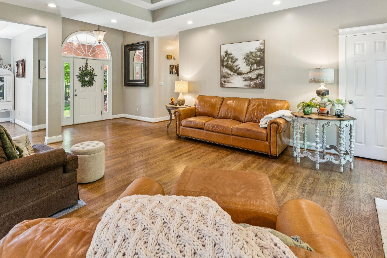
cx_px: 175
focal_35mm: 19
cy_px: 84
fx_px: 204
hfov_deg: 86.7
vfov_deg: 62.8
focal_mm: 14
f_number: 13
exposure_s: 1/5
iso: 400
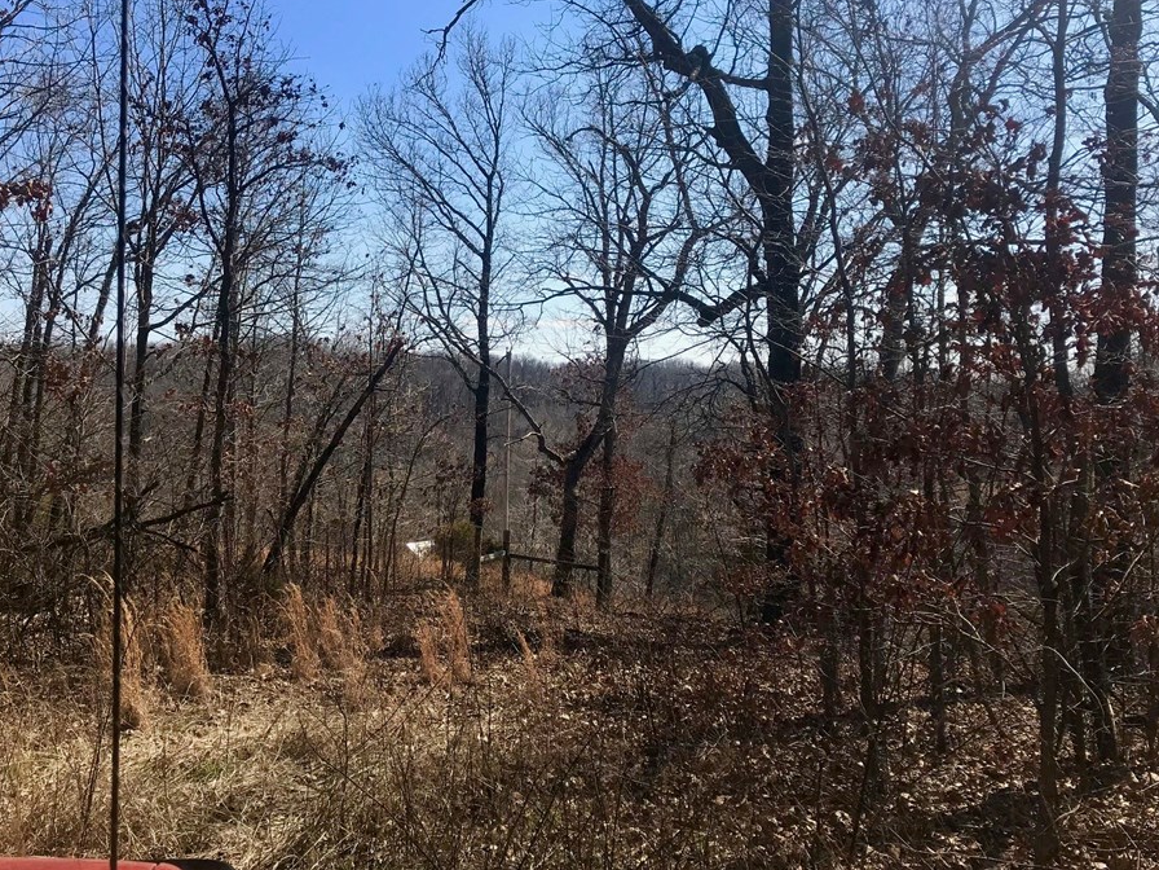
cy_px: 394
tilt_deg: +0.2
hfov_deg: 56.7
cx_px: 529
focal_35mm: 32
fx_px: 1071
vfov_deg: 44.1
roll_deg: -0.3
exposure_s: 1/2283
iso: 20
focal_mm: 3.99
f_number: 1.8
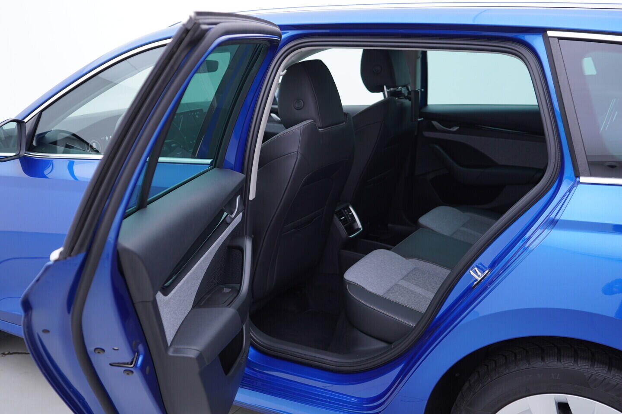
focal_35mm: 36
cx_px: 311
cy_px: 207
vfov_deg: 36.9
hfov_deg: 53.1
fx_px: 622
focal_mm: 24
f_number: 3.2
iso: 125
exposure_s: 1/50
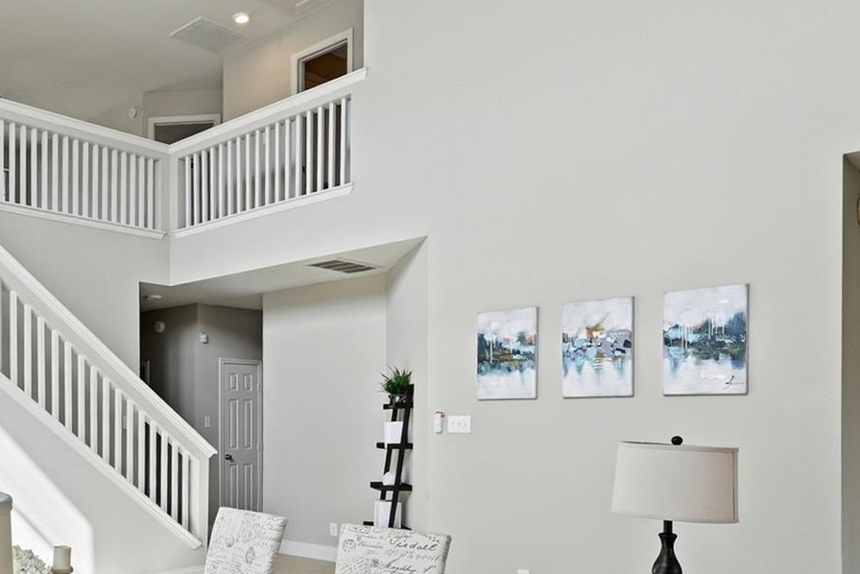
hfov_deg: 52.4
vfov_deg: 40.3
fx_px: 765
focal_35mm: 32
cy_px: 414
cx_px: 103
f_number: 8
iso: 100
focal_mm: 14
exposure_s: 1/125
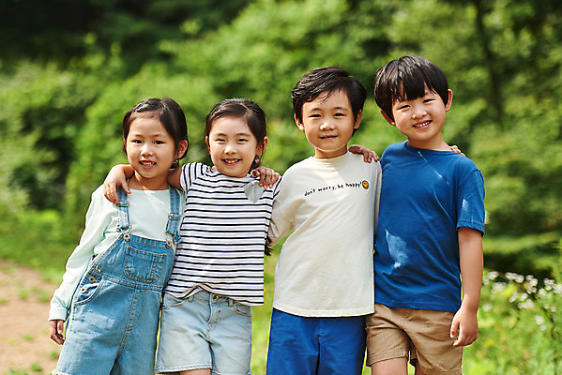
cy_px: 188
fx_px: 1593
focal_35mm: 102
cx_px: 281
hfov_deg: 20.0
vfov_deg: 13.4
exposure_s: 1/4000
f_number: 2.8
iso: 400
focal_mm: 102
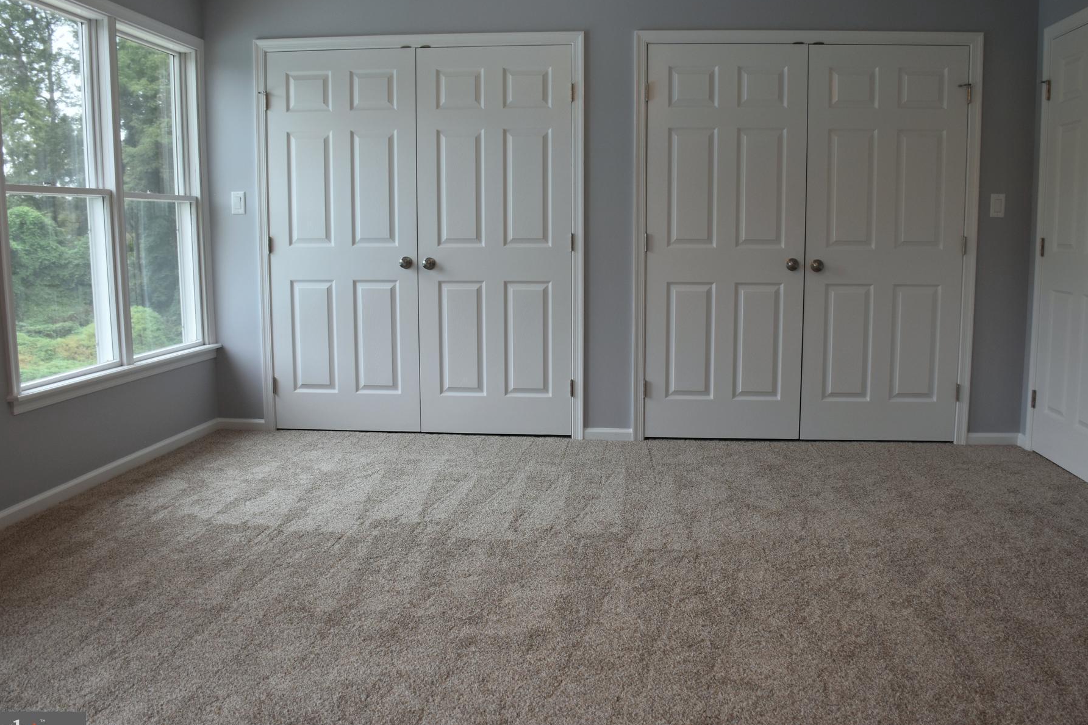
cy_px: 340
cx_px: 575
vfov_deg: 42.3
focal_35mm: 31
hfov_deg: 60.2
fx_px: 937
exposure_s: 1/100
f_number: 5
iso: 400
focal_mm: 18
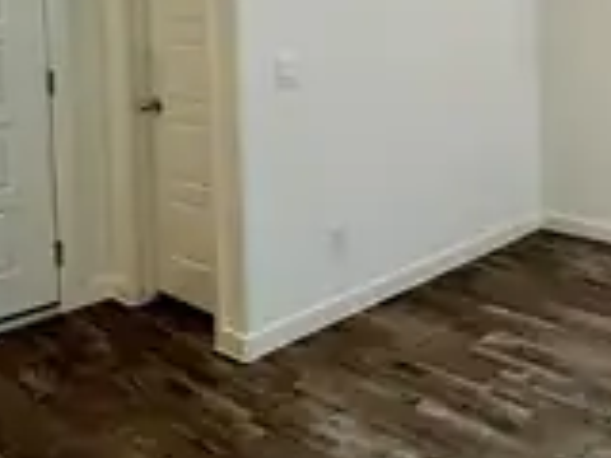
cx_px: 722
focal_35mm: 35
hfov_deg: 39.3
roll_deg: -0.6
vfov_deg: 37.6
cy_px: 34
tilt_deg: -3.8
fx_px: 618
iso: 160
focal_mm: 2.22
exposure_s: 1/120
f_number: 2.2
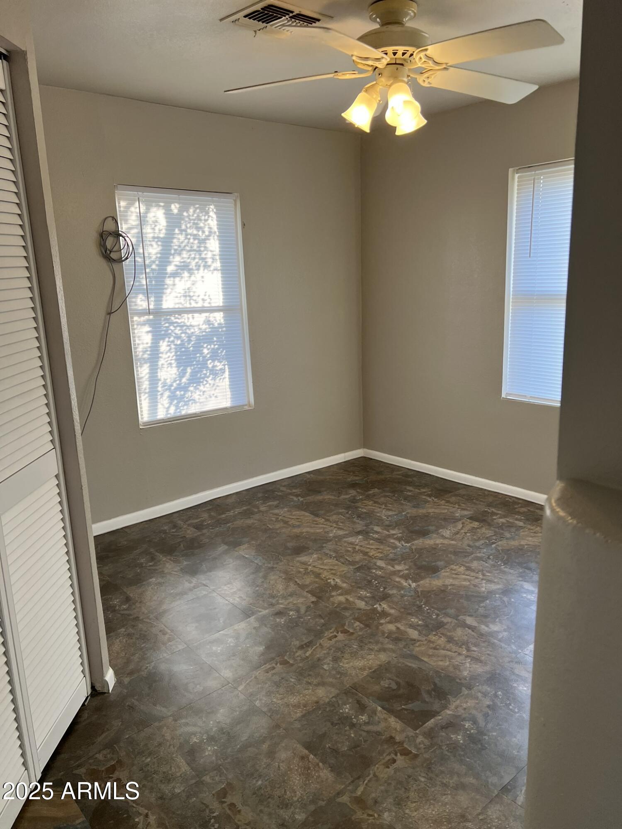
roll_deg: +1.6
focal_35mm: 26
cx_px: 311
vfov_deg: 67.3
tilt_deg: -12.5
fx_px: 623
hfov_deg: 53.1
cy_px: 414
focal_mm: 5.7
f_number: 1.5
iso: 100
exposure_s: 1/120
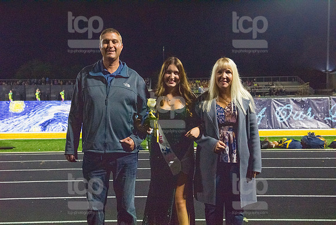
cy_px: 112
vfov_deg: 30.5
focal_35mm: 44
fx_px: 411
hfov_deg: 44.5
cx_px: 168
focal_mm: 44
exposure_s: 1/500
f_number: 5
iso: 8000
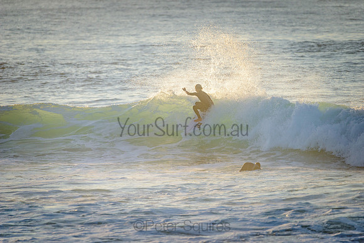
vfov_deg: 2.8
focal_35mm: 500
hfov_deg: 4.1
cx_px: 182
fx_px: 5057
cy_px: 122
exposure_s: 1/2000
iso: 320
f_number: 5.6
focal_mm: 500
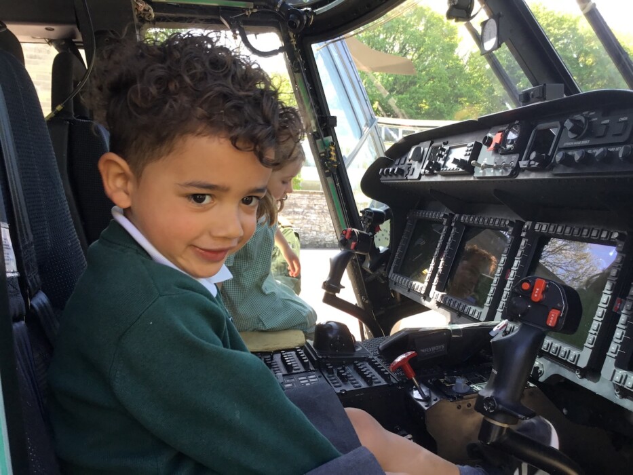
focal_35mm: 31
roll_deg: -3.1
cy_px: 238
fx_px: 567
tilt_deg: -5.2
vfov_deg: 45.5
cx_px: 316
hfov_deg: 58.3
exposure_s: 1/100
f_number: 2.4
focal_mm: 3.3
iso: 40
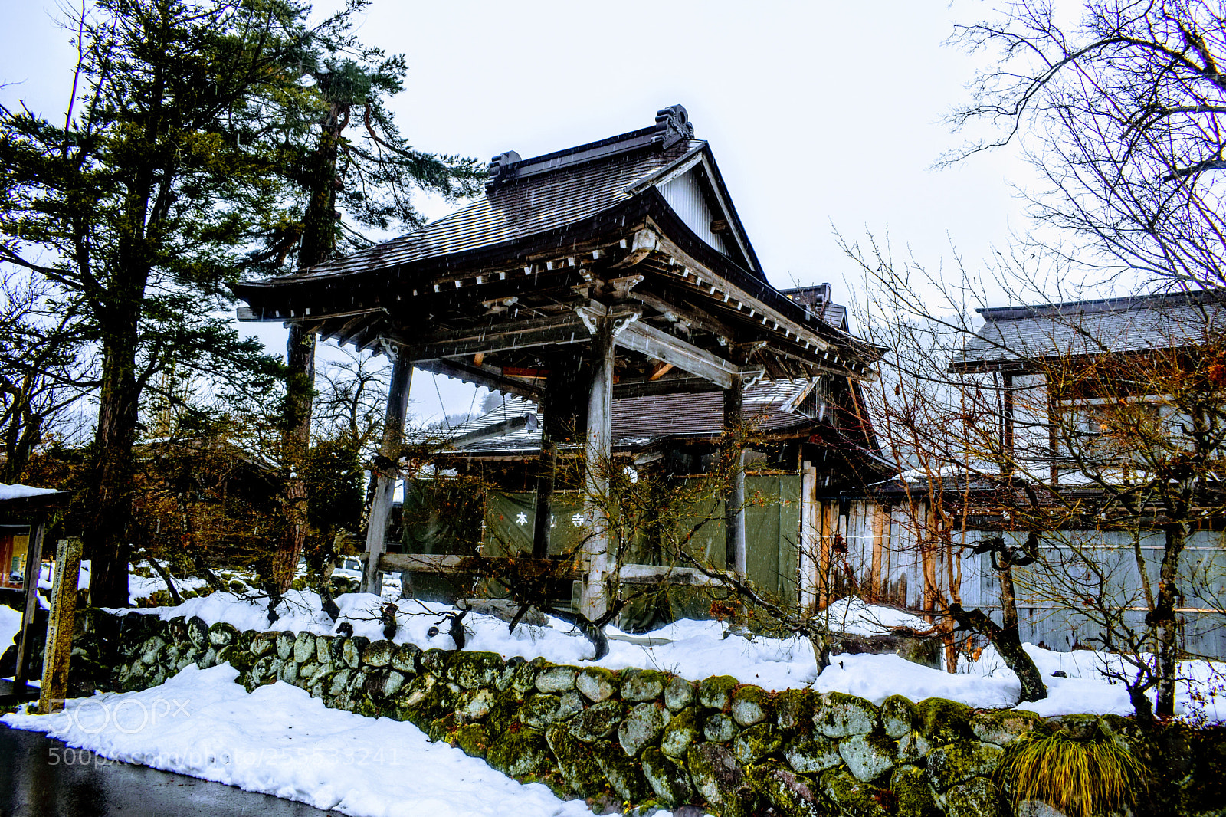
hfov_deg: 67.4
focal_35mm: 27
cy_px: 408
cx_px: 613
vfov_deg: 47.9
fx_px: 919
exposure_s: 1/125
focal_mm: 18
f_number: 5.6
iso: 400
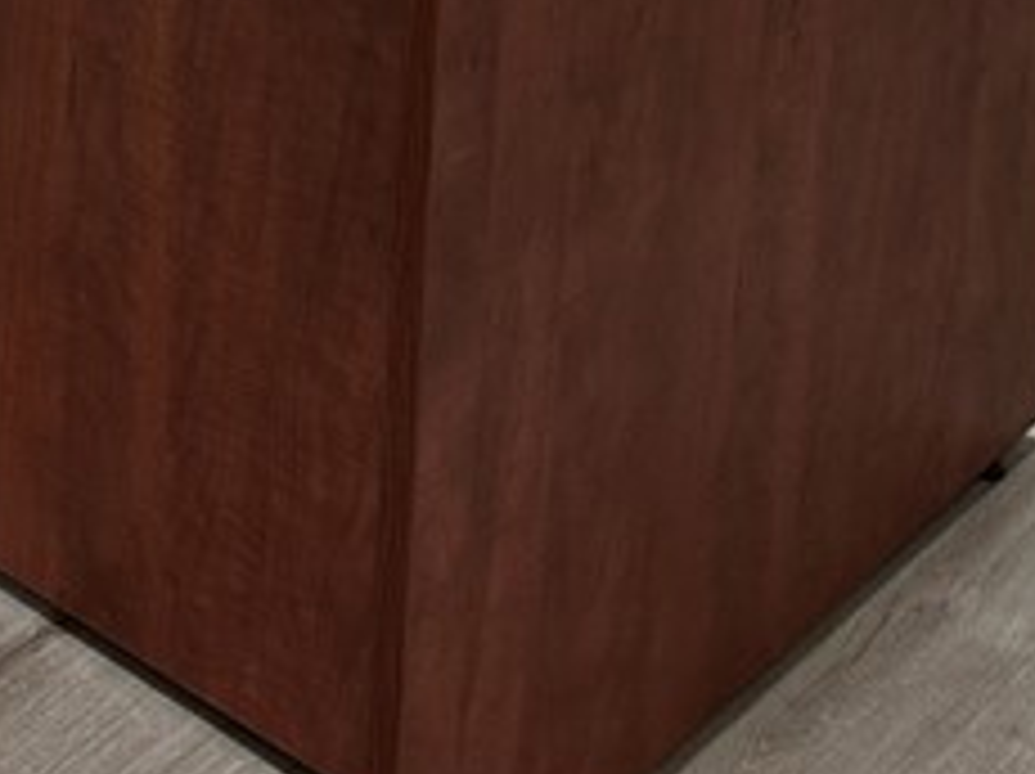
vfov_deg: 11.9
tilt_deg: -11.7
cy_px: -900
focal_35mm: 107
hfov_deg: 18.4
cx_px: 374
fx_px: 3196
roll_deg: -2.8
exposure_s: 1/60
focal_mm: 6.86
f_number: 1.78
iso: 125
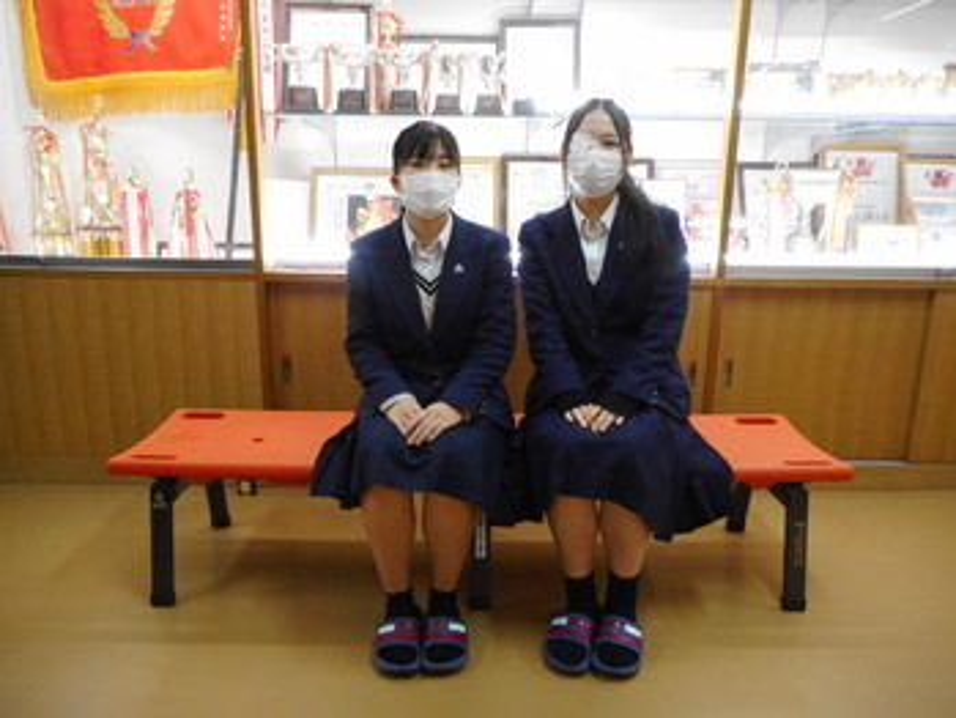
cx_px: 478
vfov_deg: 54.9
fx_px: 691
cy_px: 359
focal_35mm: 25
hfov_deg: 69.4
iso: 400
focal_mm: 4.5
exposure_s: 1/20
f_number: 3.7
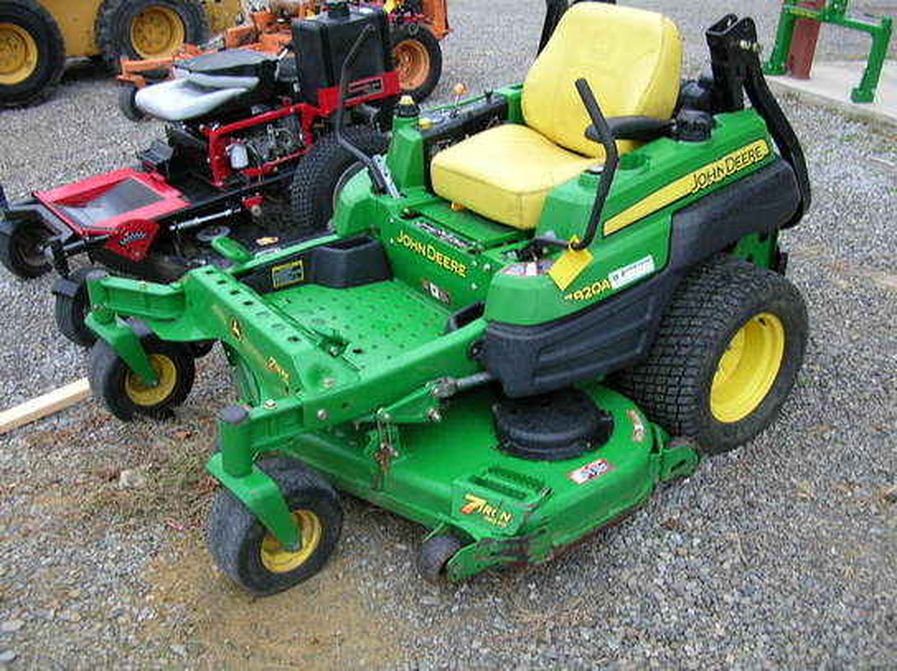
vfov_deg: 39.6
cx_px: 448
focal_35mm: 36
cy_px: 336
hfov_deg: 51.4
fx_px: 932
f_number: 2.7
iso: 50
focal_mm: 6
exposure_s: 1/17.1
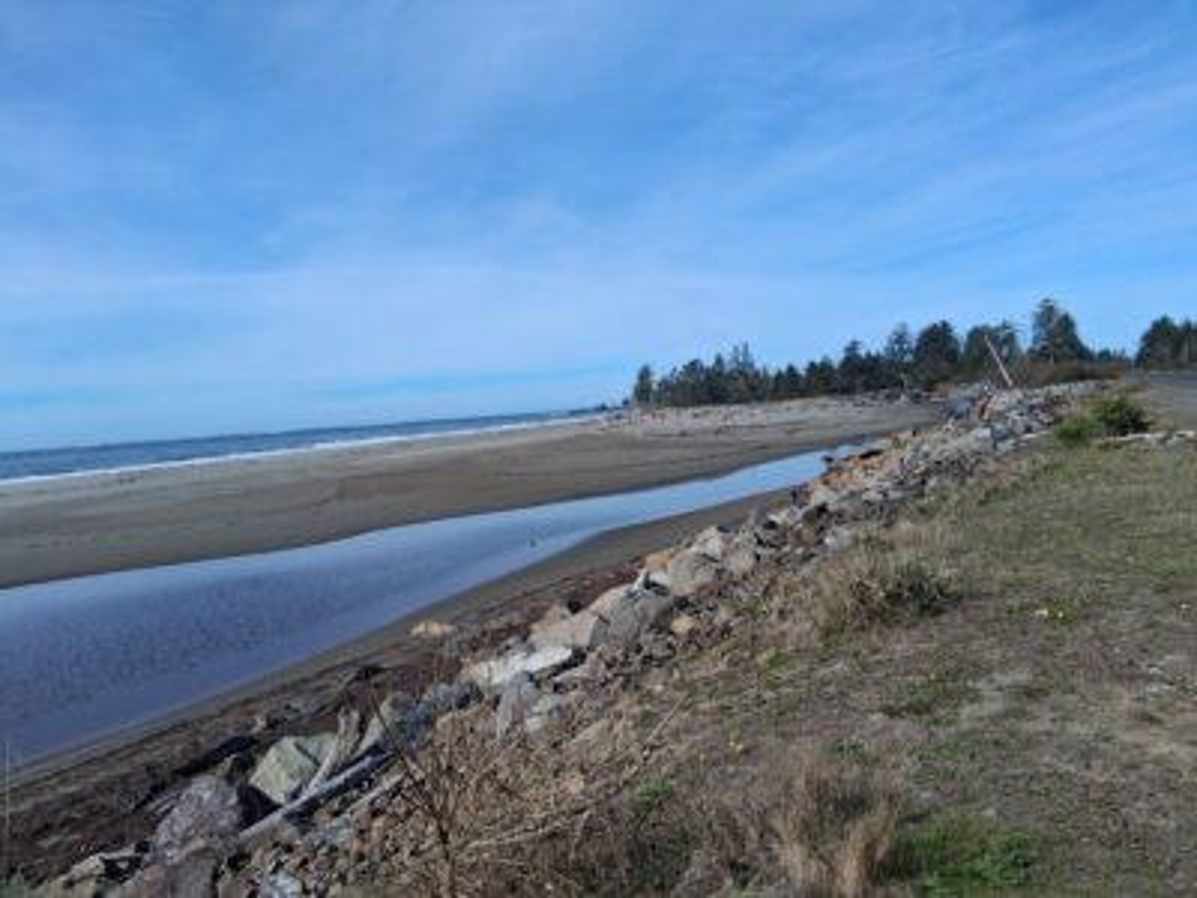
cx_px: 598
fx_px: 899
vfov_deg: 53.1
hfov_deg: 67.3
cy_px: 449
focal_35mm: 26
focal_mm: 3.98
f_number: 1.8
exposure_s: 1/696
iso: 25
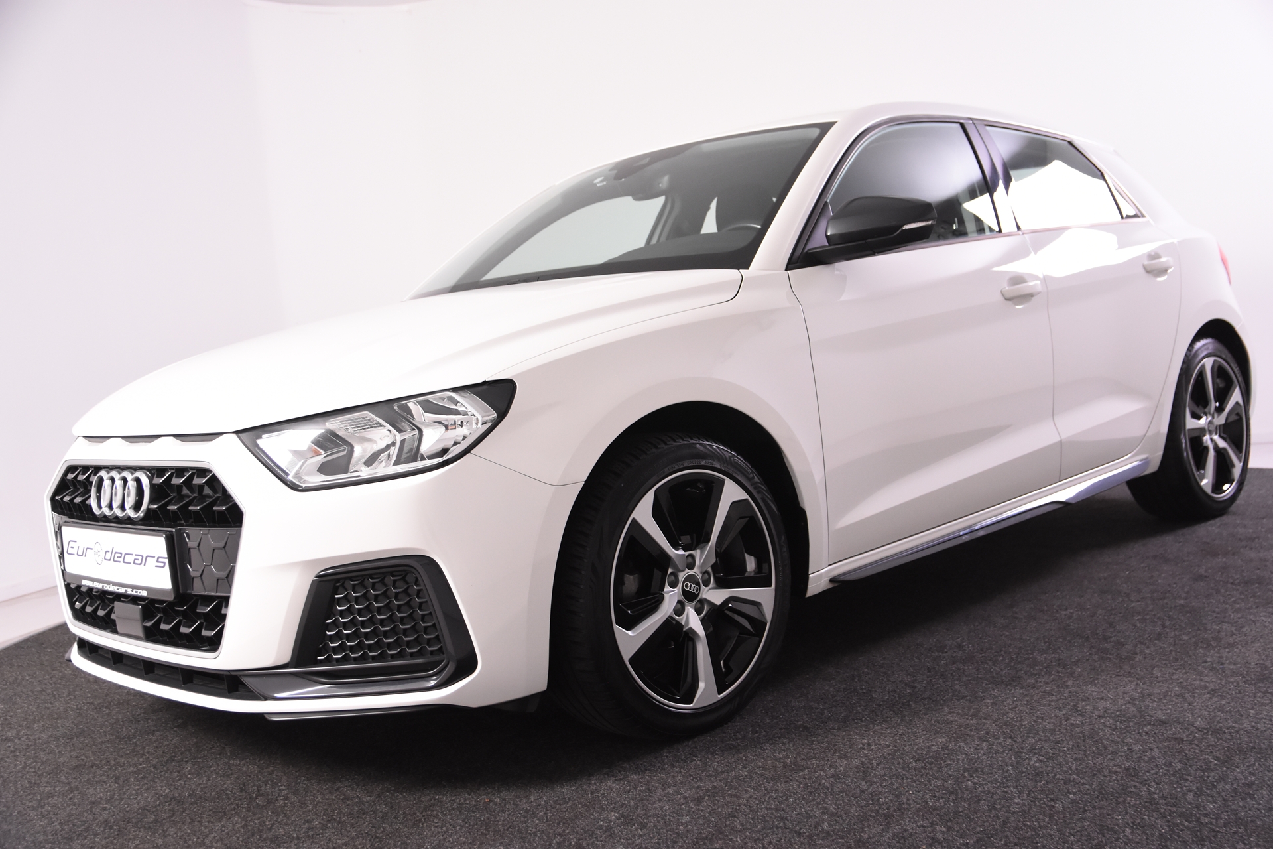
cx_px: 636
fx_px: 1379
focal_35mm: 39
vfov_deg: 34.2
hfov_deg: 49.6
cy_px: 424
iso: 1600
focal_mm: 26
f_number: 4.5
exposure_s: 1/80
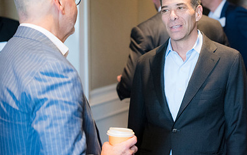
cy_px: 44
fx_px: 720
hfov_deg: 19.3
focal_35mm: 107
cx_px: 183
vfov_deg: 12.2
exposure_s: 1/125
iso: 5000
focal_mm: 70
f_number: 2.8
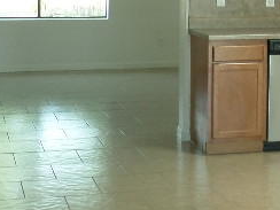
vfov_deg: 13.8
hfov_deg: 18.1
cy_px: -18
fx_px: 849
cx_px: 301
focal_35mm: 105
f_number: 2.5
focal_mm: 4.5
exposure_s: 1/45
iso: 80
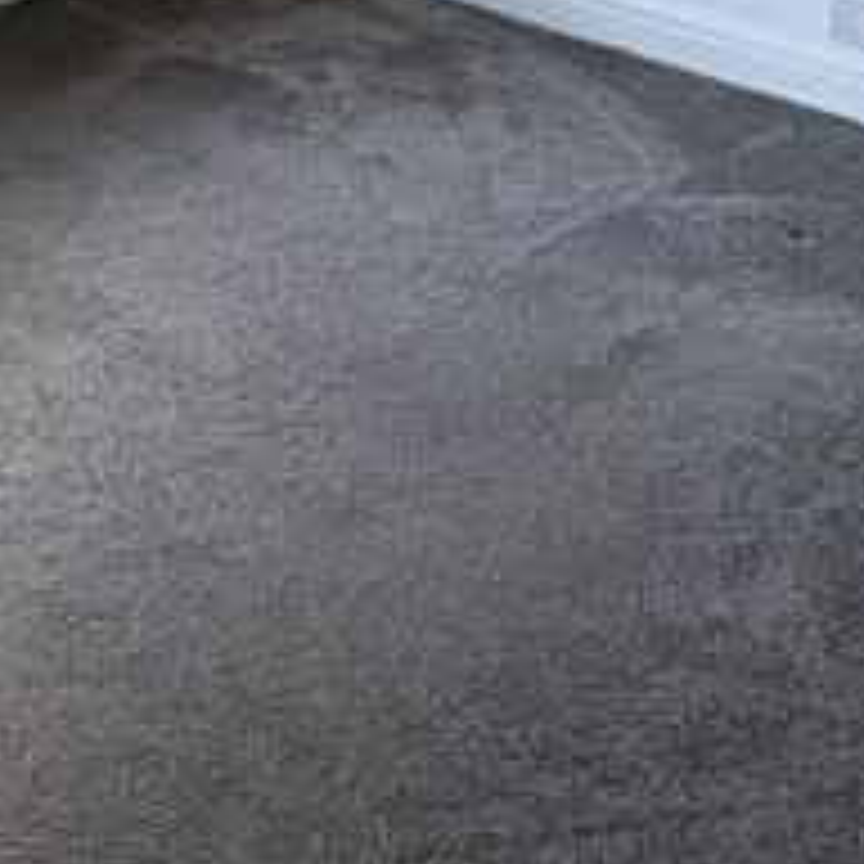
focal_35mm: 66
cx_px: 212
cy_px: -464
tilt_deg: -8.9
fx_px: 1864
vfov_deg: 21.5
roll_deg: -0.7
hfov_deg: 25.8
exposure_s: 1/99
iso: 125
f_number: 2.2
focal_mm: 2.22
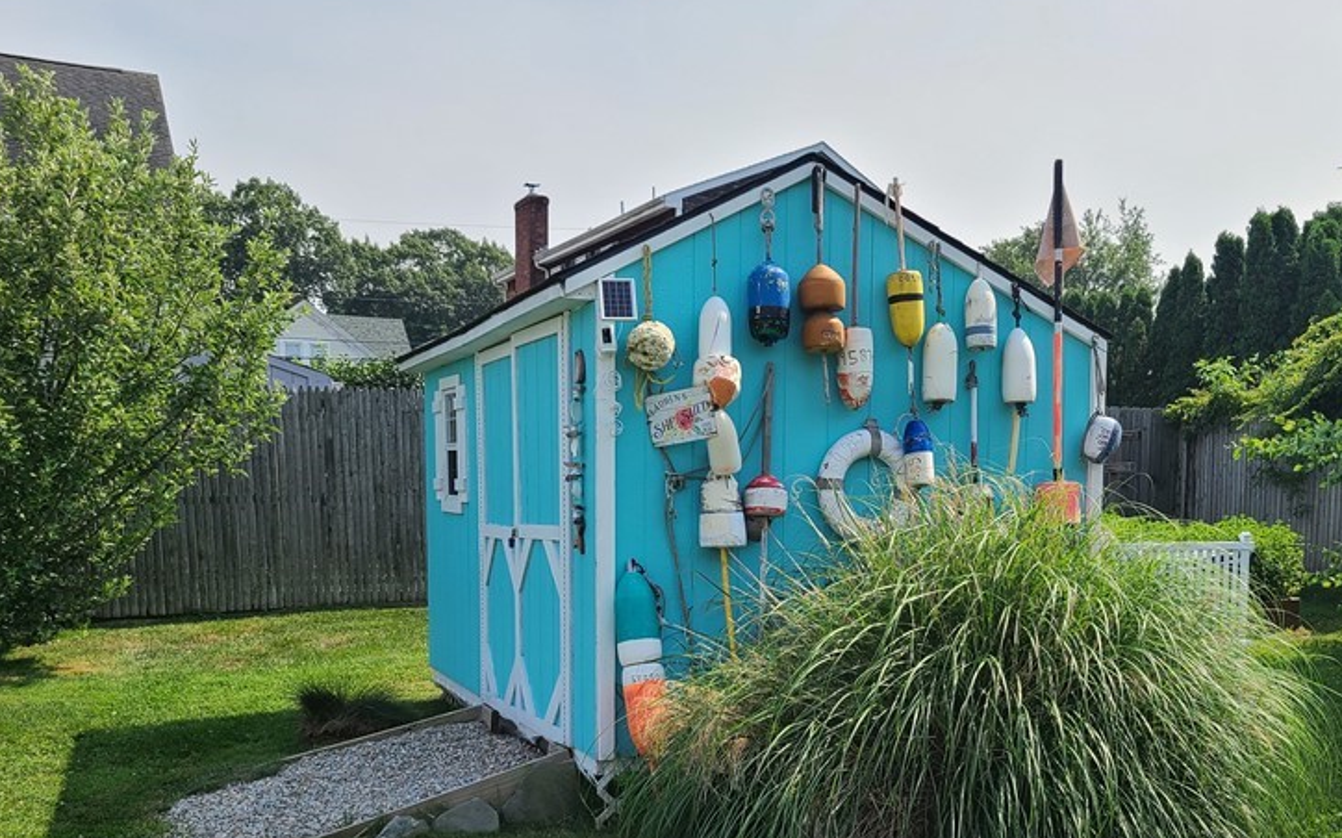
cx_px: 827
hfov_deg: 50.0
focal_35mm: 39
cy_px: 688
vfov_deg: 31.8
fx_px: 1426
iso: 40
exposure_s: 1/1978
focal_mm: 5.4
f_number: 1.8
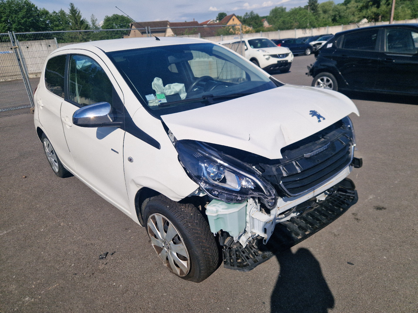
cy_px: 156
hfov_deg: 73.9
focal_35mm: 23
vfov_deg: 58.9
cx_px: 209
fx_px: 278
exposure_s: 1/3333
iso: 50
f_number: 1.8
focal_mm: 5.4
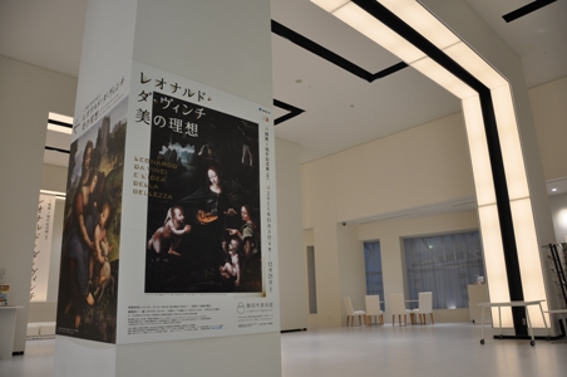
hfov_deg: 67.5
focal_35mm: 27
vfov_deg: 47.8
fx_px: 425
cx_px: 284
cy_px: 188
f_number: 3.5
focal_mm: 18
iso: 200
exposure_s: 1/40
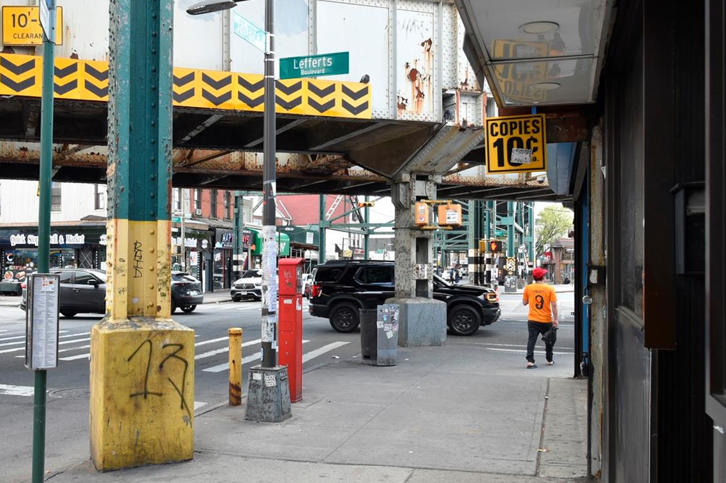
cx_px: 248
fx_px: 726
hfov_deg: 52.2
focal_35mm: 36
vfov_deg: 36.9
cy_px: 246
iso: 400
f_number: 6.3
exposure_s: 1/160
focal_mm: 20
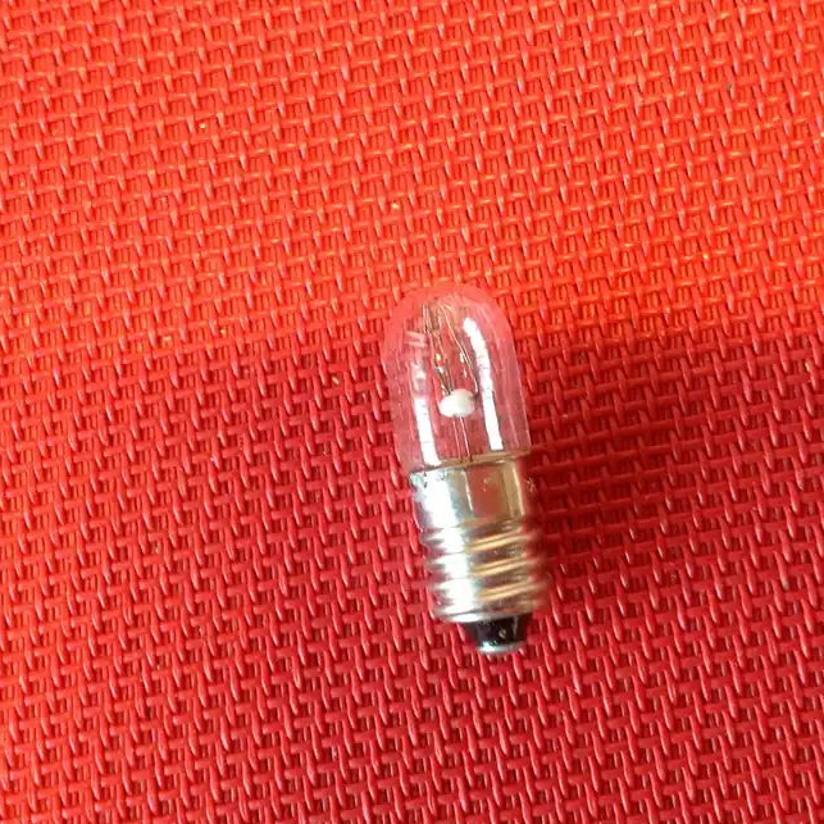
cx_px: 347
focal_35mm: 48
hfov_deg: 35.3
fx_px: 1293
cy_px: 396
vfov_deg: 35.4
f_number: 2.4
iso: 160
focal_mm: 4.28
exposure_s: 1/15
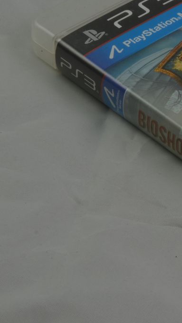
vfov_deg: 12.9
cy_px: 91
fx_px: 1423
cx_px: 336
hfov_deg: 7.1
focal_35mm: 166
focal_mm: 40
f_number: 20
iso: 100
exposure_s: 1/4
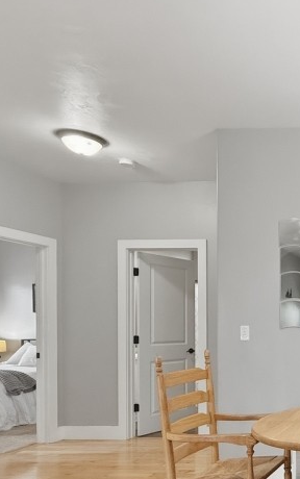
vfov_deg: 56.3
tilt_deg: -0.8
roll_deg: -0.6
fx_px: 431
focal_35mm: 33
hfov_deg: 29.0
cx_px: 415
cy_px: 336
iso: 640
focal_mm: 2.2
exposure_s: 1/120
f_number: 2.2
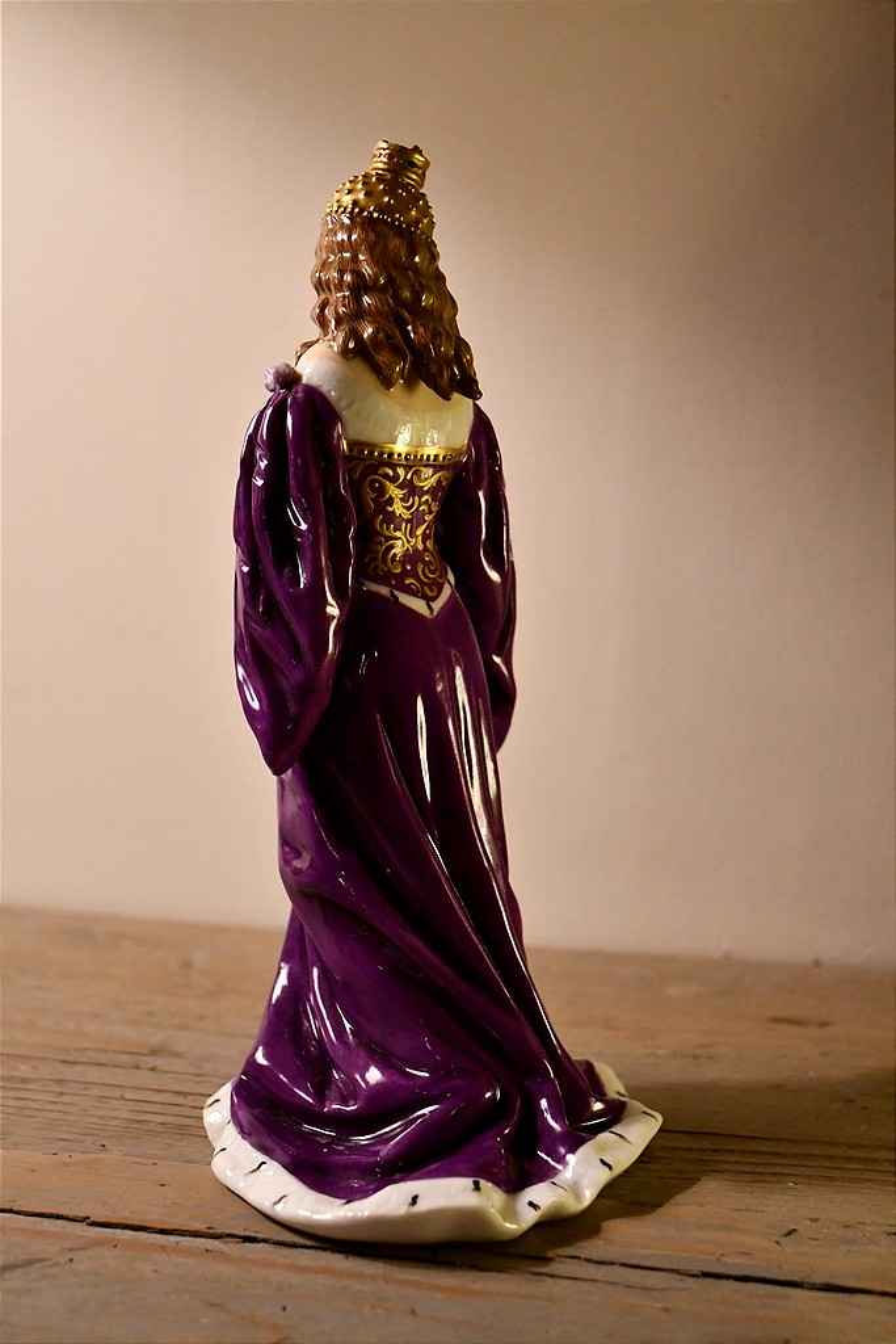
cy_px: 672
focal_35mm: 60
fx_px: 2239
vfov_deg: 33.4
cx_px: 448
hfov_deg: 22.6
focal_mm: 40
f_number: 4.2
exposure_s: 1/60
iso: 3600
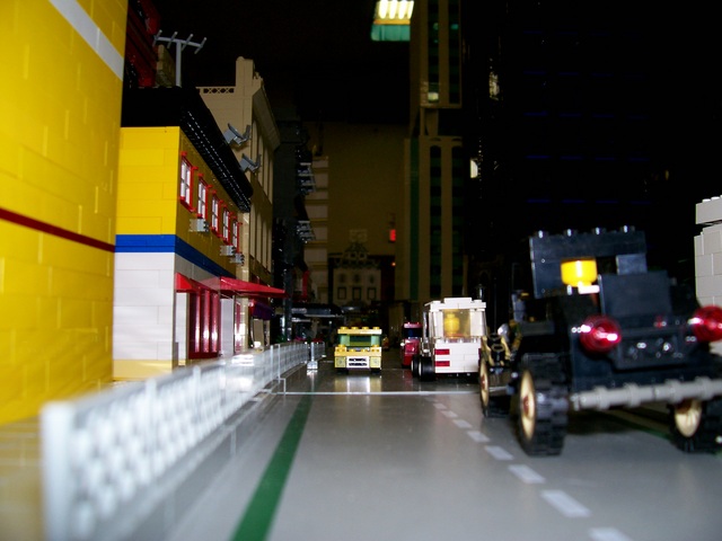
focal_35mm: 34
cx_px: 361
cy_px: 270
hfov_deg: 54.0
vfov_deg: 41.8
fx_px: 709
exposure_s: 1/64
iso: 80
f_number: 2.7
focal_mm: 5.6
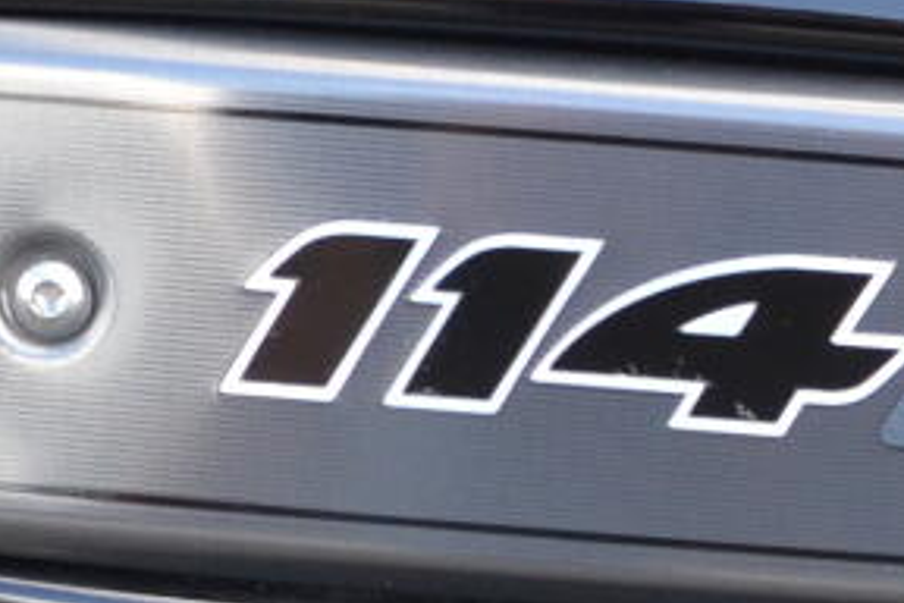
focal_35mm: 250
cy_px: 1217
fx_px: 6277
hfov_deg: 8.2
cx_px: 622
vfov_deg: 5.4
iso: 360
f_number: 5.6
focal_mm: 24
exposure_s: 1/125
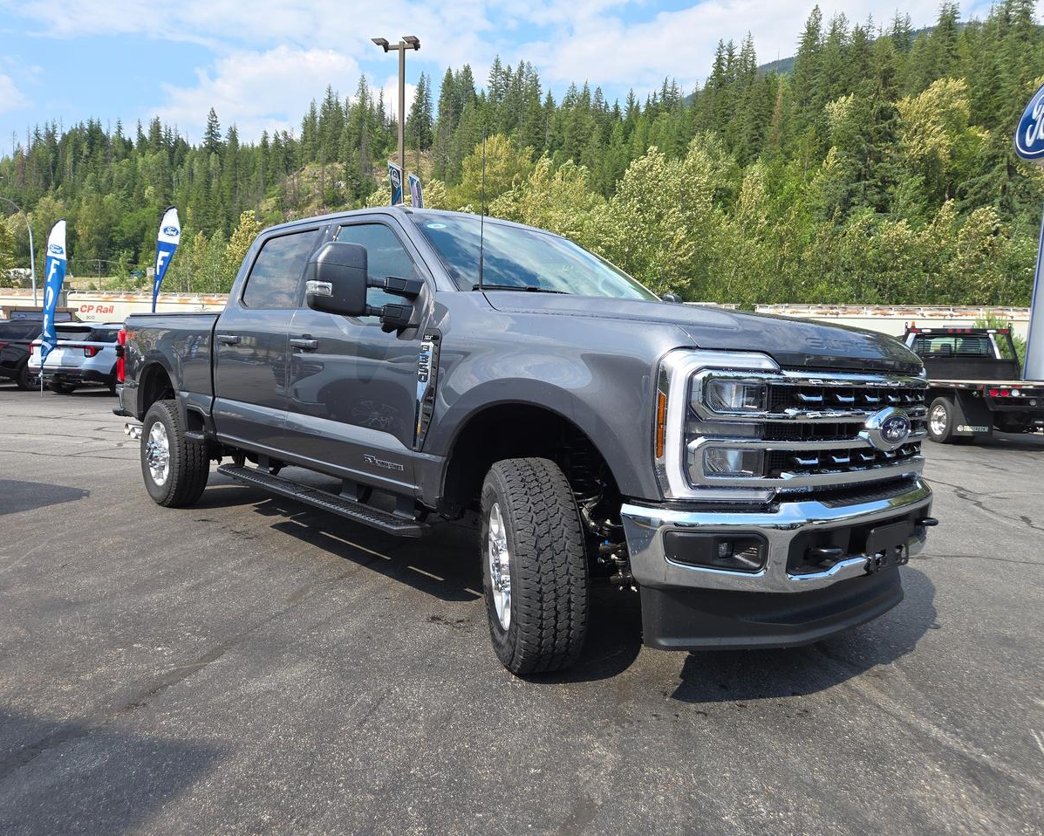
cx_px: 528
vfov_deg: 58.8
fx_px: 742
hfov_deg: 70.3
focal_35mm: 24
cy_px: 418
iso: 25
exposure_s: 1/1044
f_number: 1.8
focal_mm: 5.4
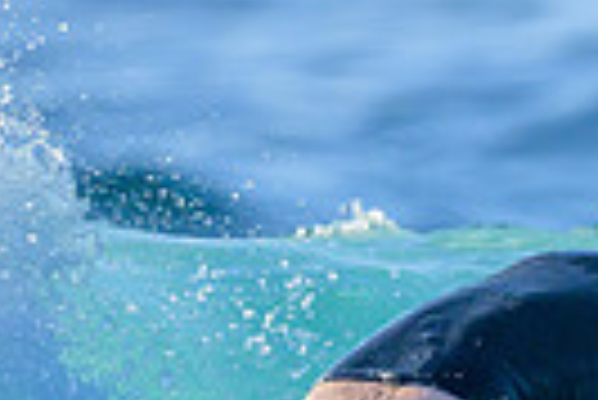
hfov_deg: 0.5
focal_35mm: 4373
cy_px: 734
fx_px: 72719
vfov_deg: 0.3
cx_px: 708
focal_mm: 800
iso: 560
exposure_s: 1/2500
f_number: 6.3
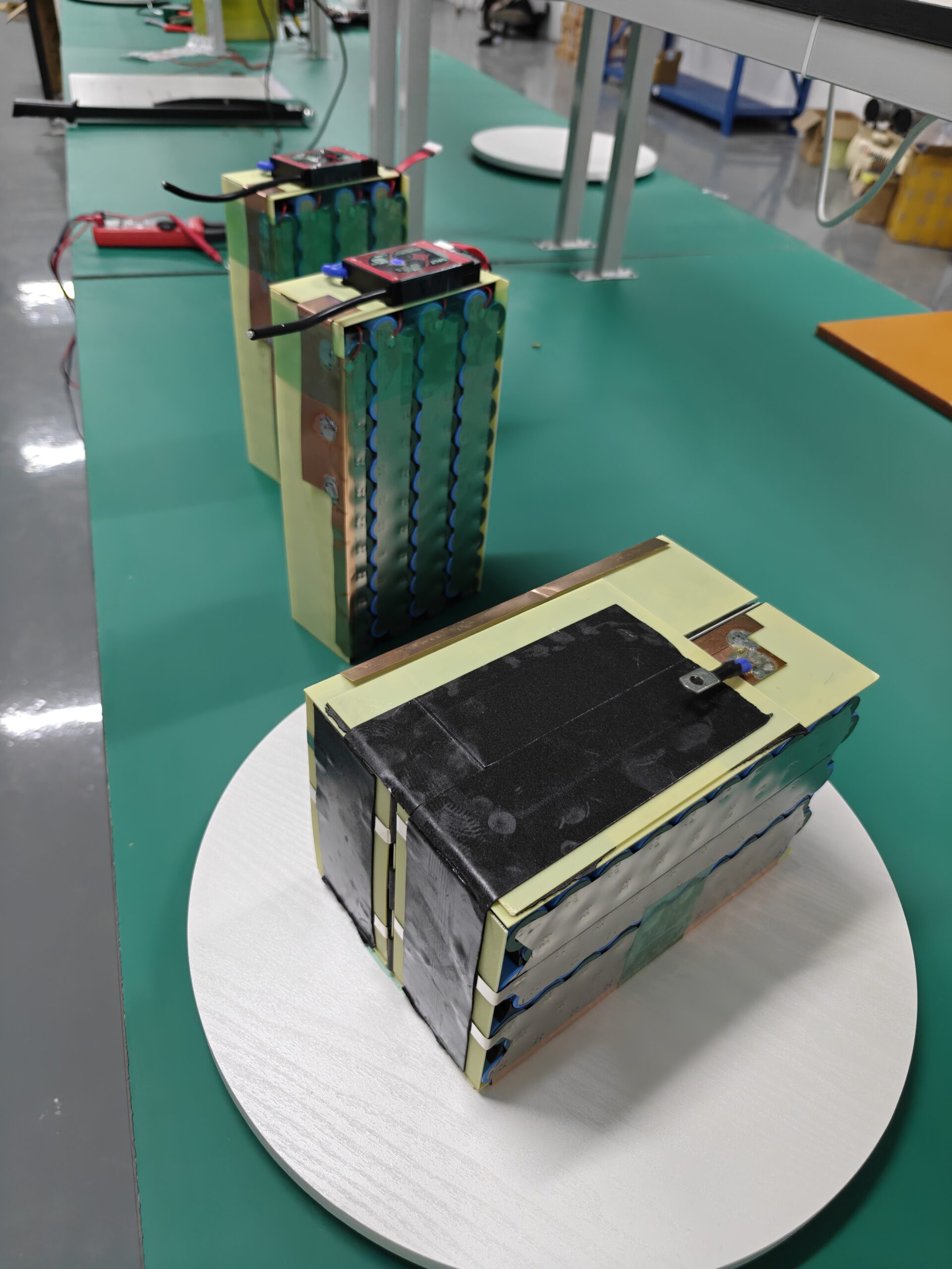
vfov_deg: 73.9
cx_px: 476
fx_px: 843
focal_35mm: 23
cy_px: 634
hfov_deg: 58.9
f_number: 1.6
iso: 1000
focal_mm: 6.06
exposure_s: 1/130
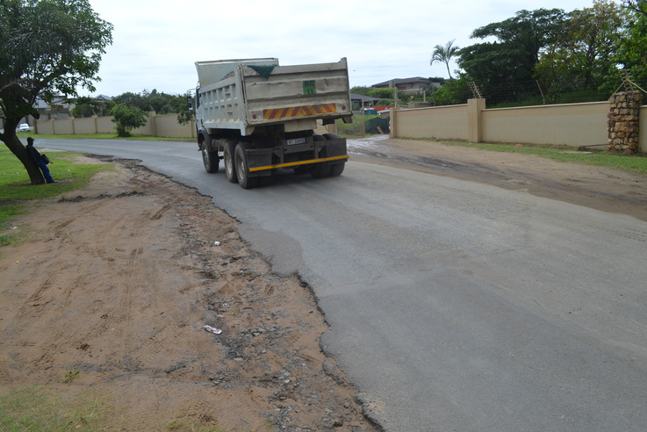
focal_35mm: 27
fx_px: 485
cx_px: 324
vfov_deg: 48.0
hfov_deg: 67.4
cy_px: 216
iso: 100
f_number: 8
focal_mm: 18
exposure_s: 1/250
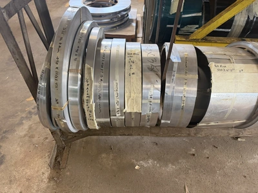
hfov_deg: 71.6
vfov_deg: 56.8
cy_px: 96
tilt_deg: -45.2
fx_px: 179
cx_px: 129
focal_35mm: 24
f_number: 1.78
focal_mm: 6.76
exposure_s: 1/60
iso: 250
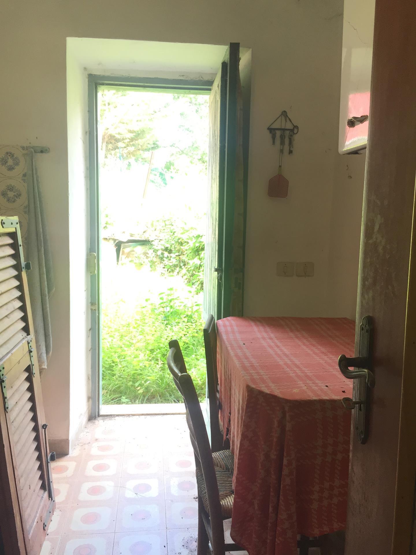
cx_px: 208
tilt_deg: -5.2
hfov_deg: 48.2
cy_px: 278
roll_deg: -2.1
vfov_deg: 61.7
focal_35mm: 29
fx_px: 465
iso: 32
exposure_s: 1/33
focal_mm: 4.15
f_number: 2.2
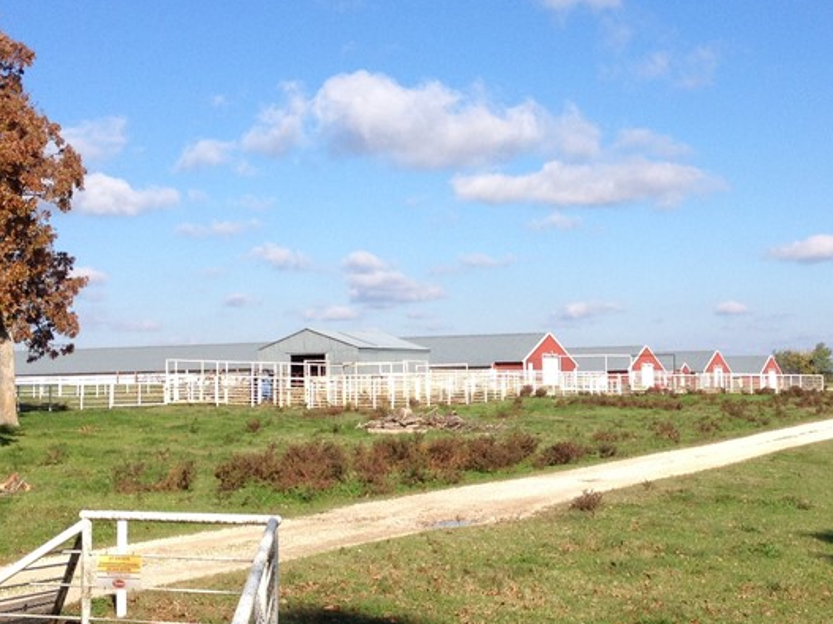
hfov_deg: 28.5
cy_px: 267
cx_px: 492
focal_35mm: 68
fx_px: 1636
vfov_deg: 21.6
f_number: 2.4
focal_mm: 4.28
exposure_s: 1/1842
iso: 50
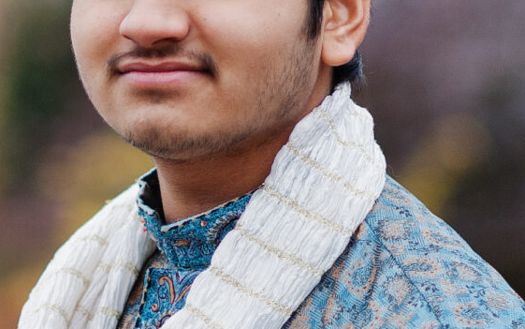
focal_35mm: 395
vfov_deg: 3.3
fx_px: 5653
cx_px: -80
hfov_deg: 5.3
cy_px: 292
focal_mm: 85
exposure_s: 1/1250
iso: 200
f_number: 2
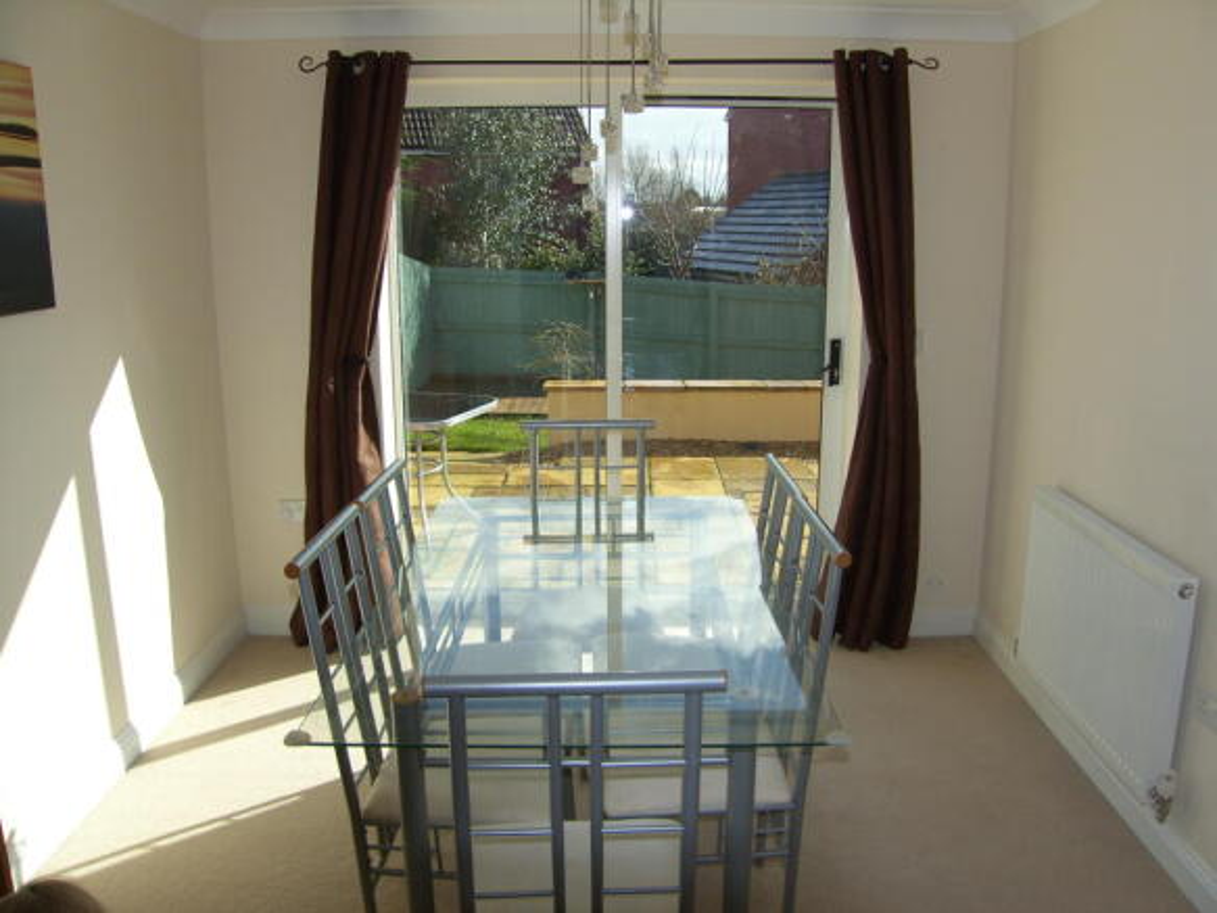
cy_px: 456
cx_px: 608
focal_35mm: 28
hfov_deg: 63.5
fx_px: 984
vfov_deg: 49.7
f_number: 2.5
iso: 50
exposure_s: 1/1000
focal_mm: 7.4
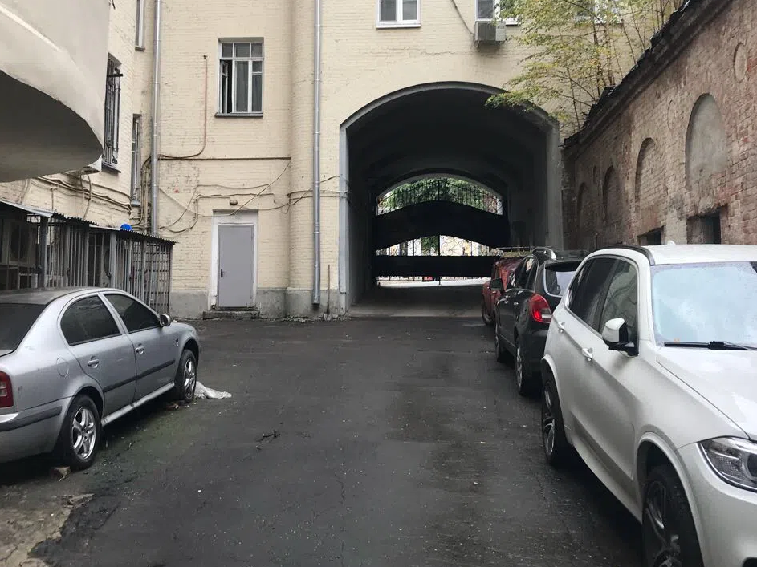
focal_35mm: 38
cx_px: 340
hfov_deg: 48.9
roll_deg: -0.5
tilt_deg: +7.9
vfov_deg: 37.5
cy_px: 219
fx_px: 831
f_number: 1.8
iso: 20
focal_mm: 3.99
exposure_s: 1/339
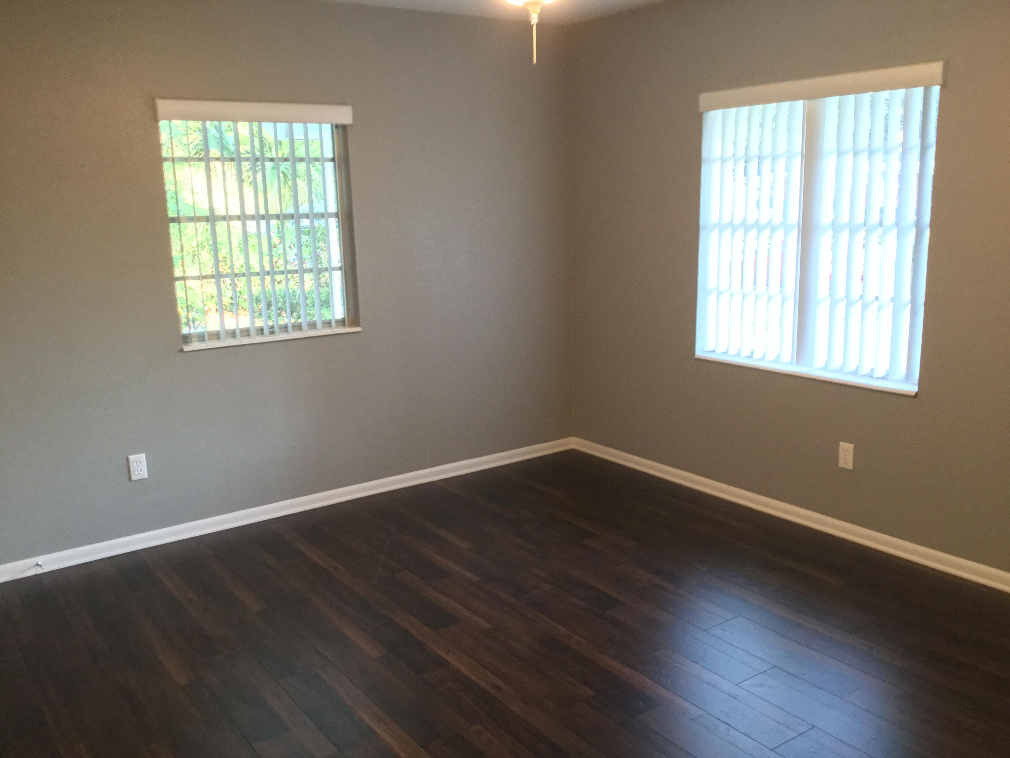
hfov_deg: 58.4
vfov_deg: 45.4
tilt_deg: -10.9
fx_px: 904
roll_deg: +1.5
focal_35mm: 31
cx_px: 505
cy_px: 379
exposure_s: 1/20
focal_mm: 3.3
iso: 200
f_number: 2.4
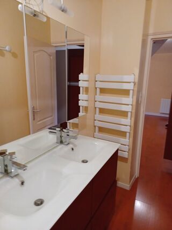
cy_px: 115
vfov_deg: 69.4
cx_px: 86
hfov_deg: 54.9
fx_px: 166
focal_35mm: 25
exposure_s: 1/25
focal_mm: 4.6
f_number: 1.8
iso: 640
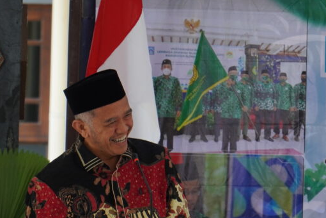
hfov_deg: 6.5
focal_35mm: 316
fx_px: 2861
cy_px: 197
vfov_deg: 4.3
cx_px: 161
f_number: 4
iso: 250
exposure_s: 1/125
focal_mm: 105
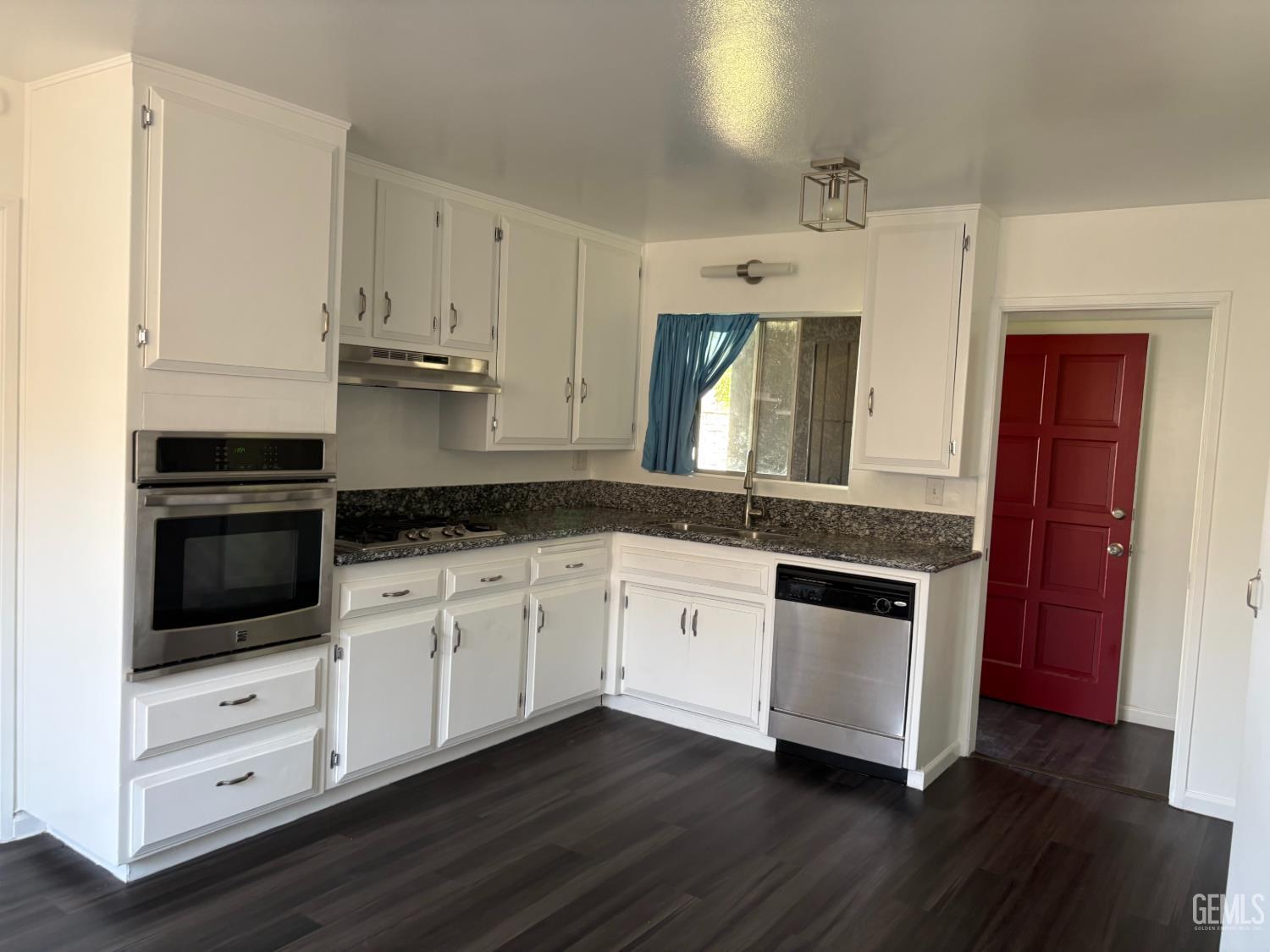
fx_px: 954
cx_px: 635
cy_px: 476
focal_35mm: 26
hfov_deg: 67.3
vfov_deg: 53.1
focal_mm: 5.96
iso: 125
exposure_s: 1/74
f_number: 1.6
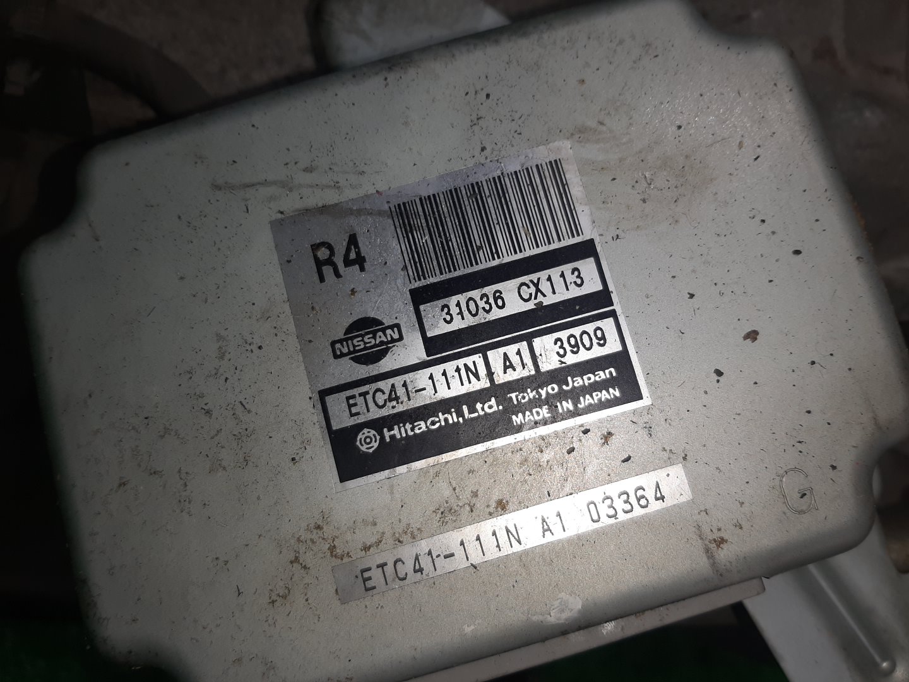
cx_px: 454
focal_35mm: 26
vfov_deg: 53.1
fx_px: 683
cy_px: 341
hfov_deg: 67.3
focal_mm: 3.93
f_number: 1.7
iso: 40
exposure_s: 1/198
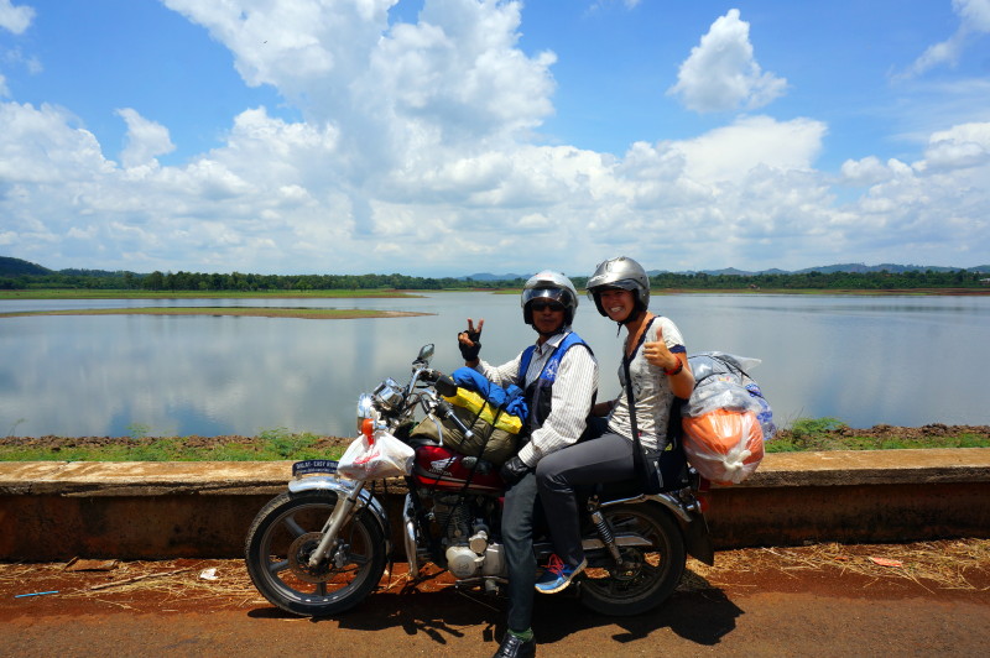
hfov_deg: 73.8
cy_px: 329
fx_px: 659
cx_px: 495
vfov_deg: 53.1
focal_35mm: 24
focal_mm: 16
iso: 100
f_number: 13
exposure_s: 1/200
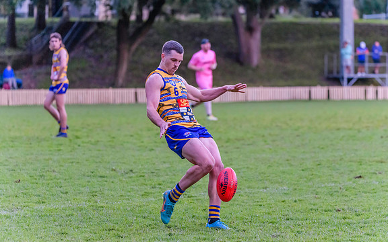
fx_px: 2474
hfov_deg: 9.0
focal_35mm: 234
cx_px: 198
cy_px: 122
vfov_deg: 5.6
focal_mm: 220
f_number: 5.3
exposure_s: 1/1600
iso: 10000
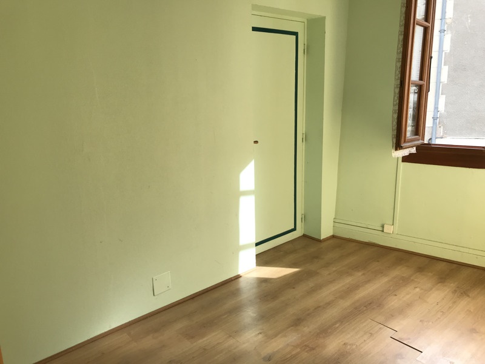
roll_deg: +2.0
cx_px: 242
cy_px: 182
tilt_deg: -13.9
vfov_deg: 49.7
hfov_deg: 63.4
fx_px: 392
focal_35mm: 28
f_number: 1.8
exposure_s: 1/212
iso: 20
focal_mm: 3.99
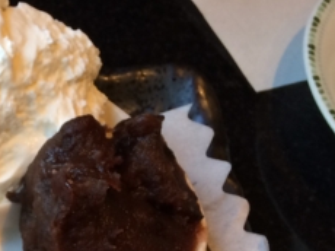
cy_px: 409
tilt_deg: -57.5
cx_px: -133
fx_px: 976
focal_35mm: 101
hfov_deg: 17.9
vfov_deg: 13.5
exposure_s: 1/33
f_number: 2.2
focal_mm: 4.15
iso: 32
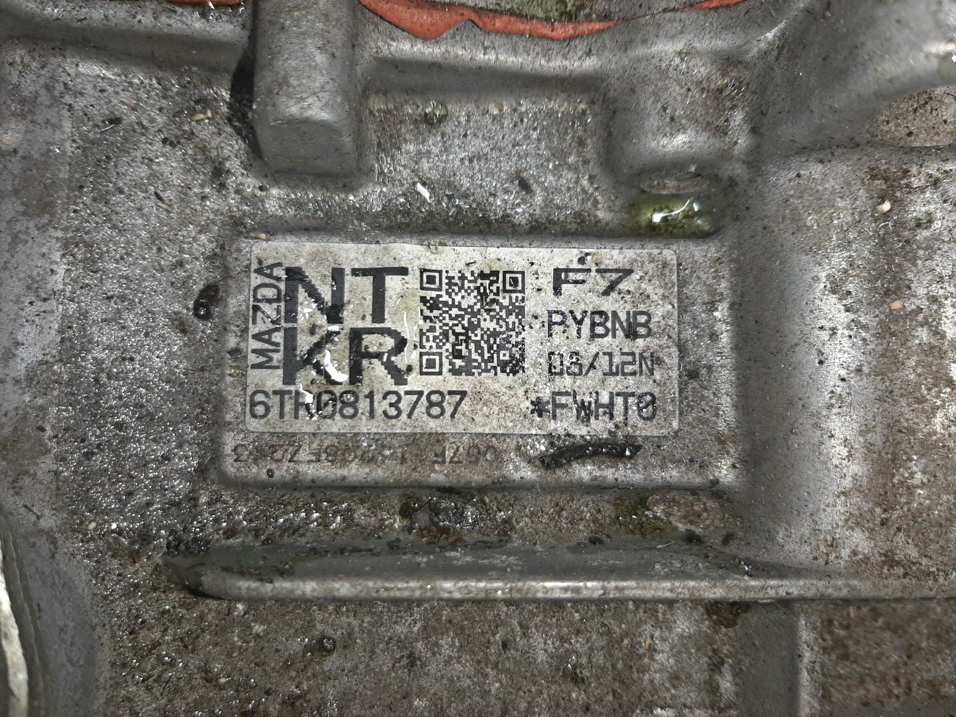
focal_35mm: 26
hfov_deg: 67.3
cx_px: 478
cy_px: 358
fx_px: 718
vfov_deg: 53.1
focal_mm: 3.93
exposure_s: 1/100
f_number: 1.7
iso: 57
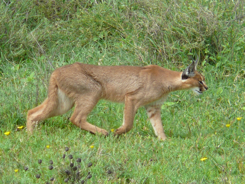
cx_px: 122
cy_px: 92
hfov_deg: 5.7
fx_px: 2477
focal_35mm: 350
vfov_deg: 4.2
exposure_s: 1/400
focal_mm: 52
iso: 80
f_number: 4.2
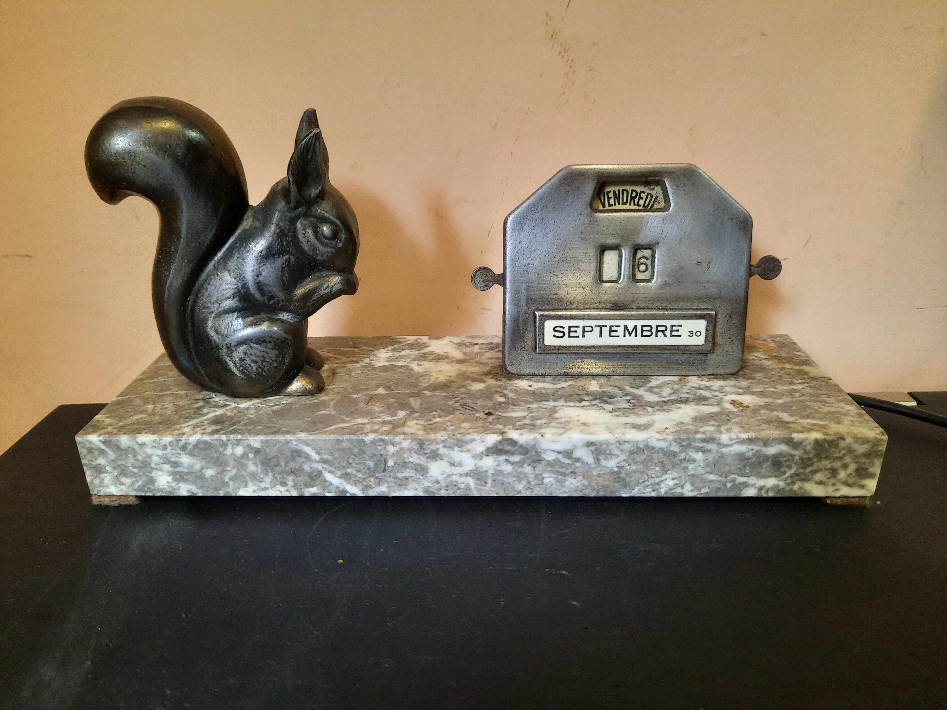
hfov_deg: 69.4
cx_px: 474
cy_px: 355
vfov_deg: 54.9
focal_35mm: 25
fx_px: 684
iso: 320
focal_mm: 4.6
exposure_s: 1/33
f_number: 2
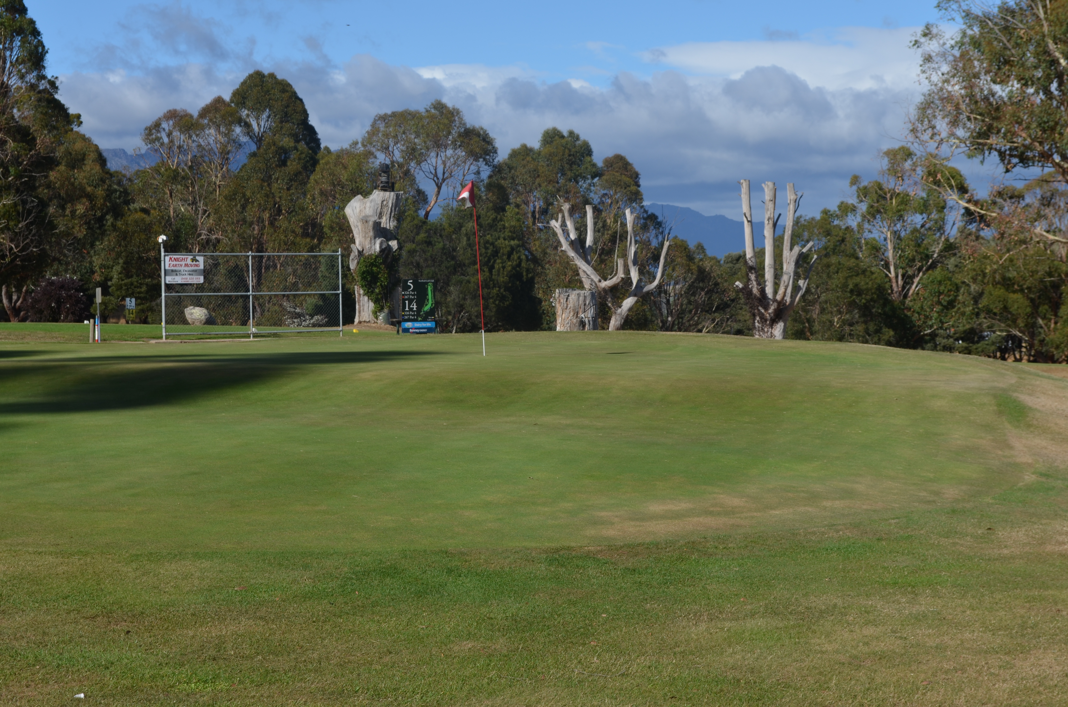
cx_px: 534
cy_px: 354
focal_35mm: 72
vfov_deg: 18.8
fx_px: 2132
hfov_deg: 28.1
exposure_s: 1/350
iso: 100
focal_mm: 48
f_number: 9.5
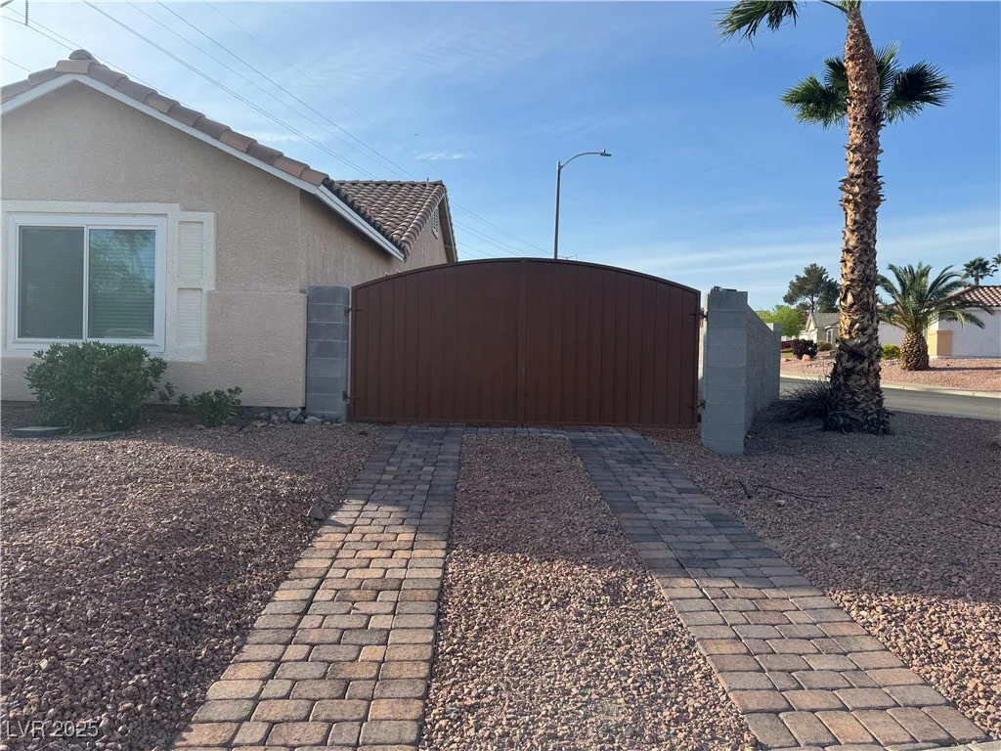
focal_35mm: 24
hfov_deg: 71.6
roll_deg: -1.6
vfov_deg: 56.8
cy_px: 376
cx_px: 500
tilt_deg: -1.8
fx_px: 694
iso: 80
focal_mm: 6.76
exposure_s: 1/3096
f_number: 1.78
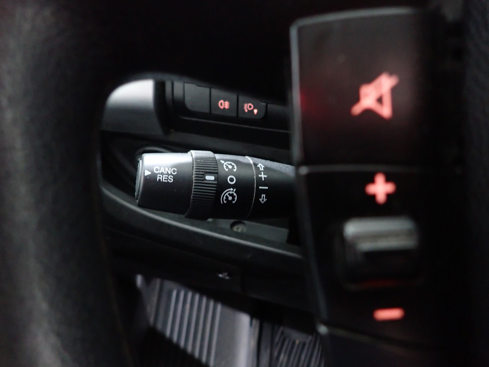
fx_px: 353
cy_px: 184
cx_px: 244
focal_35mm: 25
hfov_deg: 69.4
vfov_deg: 54.9
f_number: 2
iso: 800
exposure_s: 1/15
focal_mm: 4.5
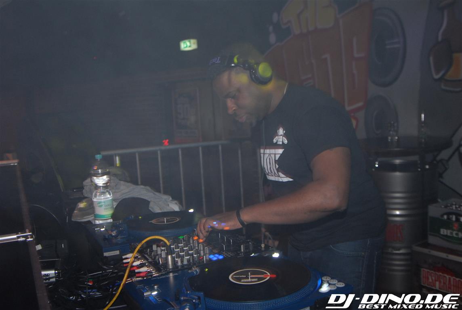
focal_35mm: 36
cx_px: 231
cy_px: 155
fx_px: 463
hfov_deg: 53.0
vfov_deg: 37.0
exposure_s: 1/6
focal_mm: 24
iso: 400
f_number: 5.6
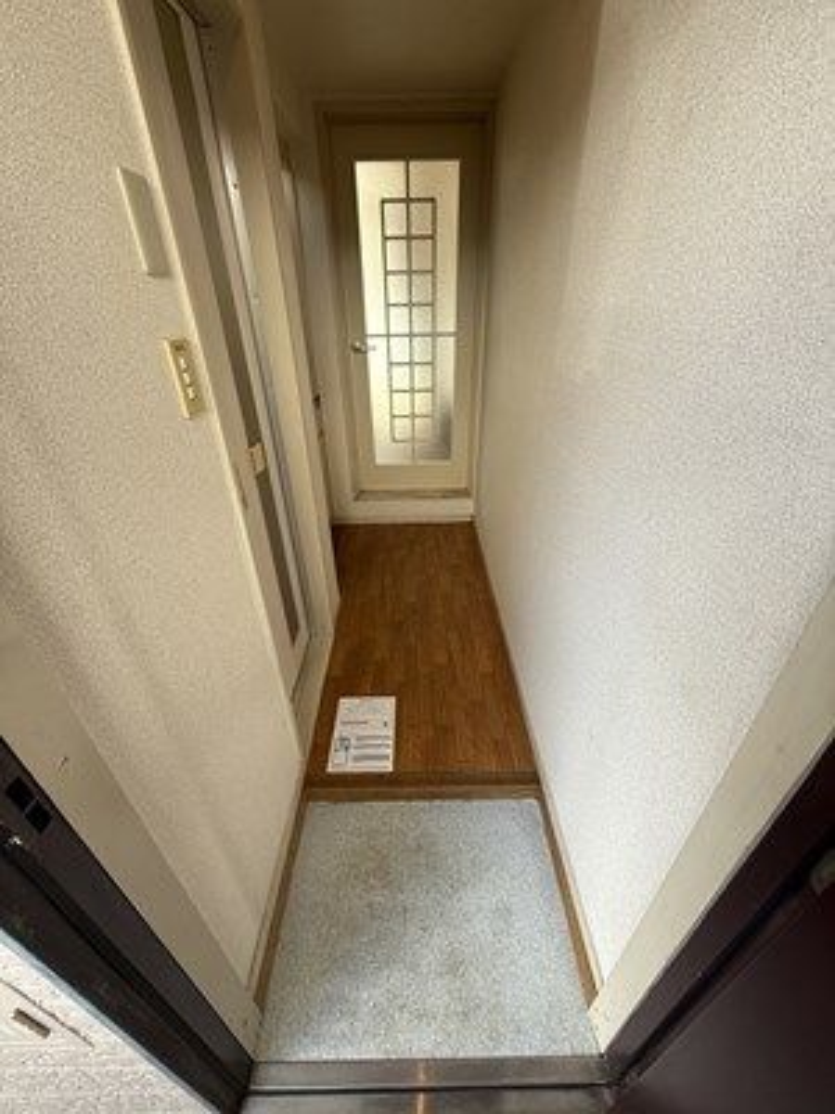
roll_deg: -0.2
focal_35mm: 14
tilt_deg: -30.4
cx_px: 418
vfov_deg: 102.1
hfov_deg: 85.7
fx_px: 450
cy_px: 557
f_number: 2.2
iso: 100
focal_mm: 2.22
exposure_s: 1/99
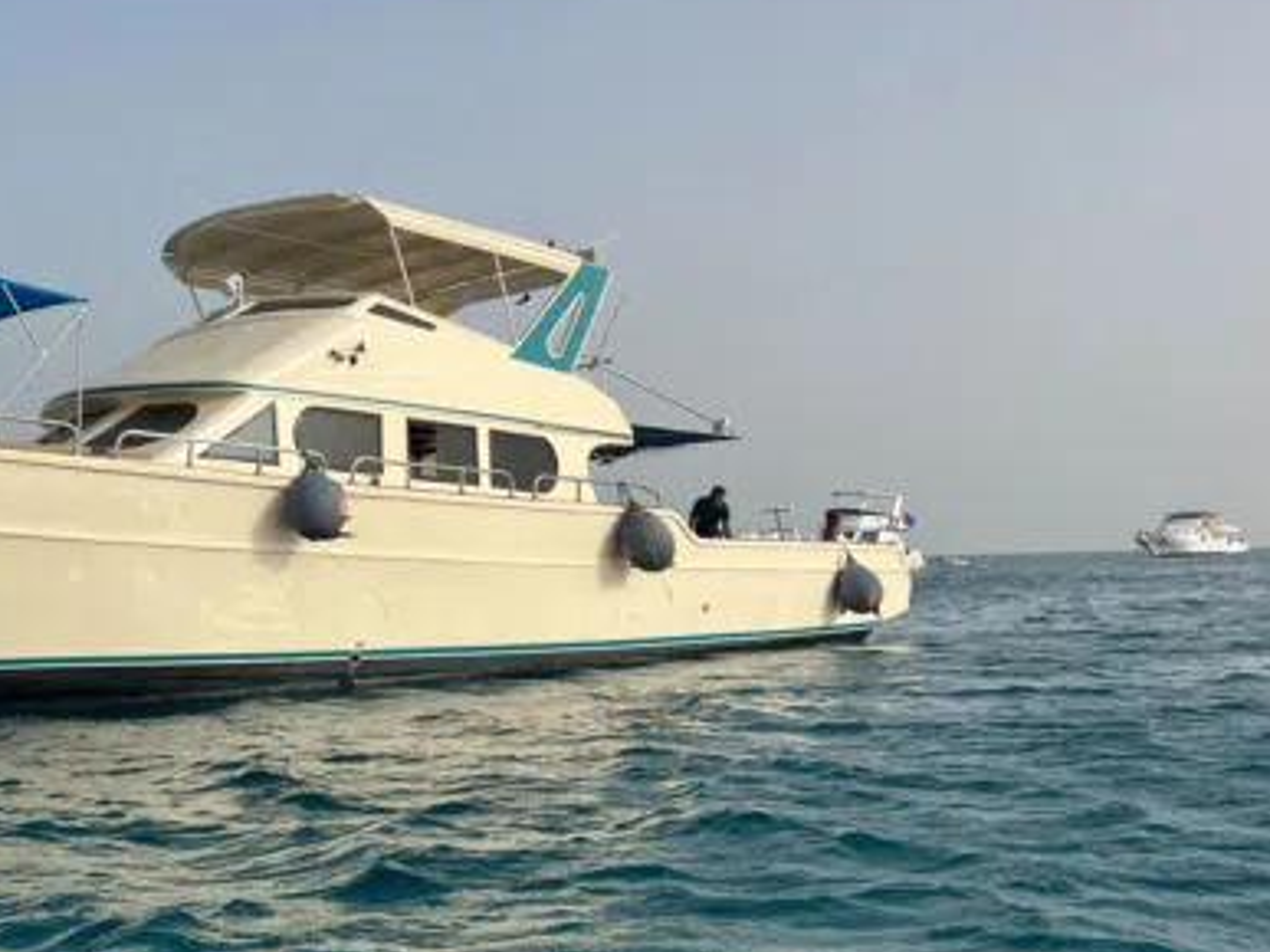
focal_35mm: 43
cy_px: 423
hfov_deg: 42.2
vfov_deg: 33.5
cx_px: 279
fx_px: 1577
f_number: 1.5
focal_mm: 5.7
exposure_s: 1/6579
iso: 50
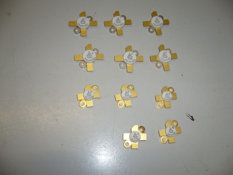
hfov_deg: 52.6
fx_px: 236
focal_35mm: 35
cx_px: 116
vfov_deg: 40.7
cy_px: 88
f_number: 2.8
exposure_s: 1/30
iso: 80
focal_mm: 5.8
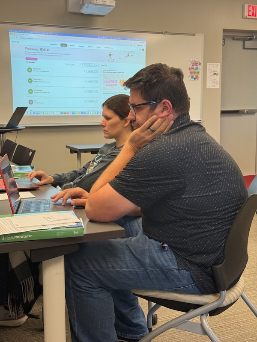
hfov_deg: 30.3
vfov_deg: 39.7
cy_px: 171
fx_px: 475
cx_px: 128
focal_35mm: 48
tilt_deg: -8.2
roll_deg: +0.0
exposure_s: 1/120
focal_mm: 6.76
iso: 160
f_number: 1.78
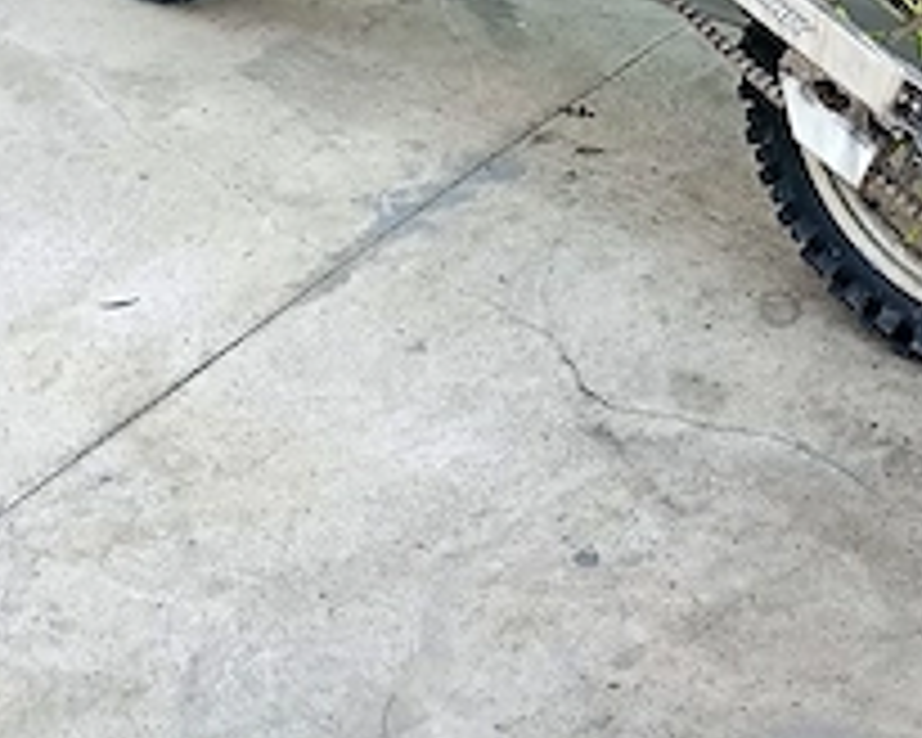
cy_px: -153
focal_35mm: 74
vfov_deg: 19.5
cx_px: 612
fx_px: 2019
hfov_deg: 25.6
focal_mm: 3.84
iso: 52
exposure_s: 1/270
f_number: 1.8
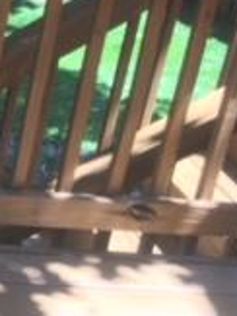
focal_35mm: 114
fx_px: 1042
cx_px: -377
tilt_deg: -23.0
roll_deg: -2.6
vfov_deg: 17.2
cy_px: 99
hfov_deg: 10.6
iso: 25
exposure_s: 1/123
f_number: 2.2
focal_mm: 4.15
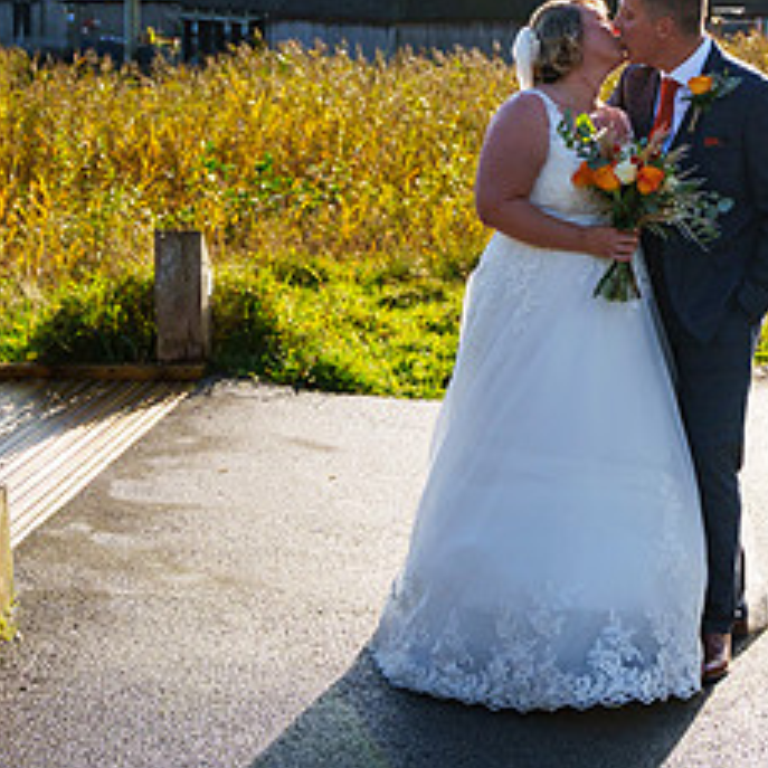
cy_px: 73
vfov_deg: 22.5
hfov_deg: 22.7
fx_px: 1883
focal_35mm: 75
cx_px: 633
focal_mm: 28
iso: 400
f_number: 3.2
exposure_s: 1/8000
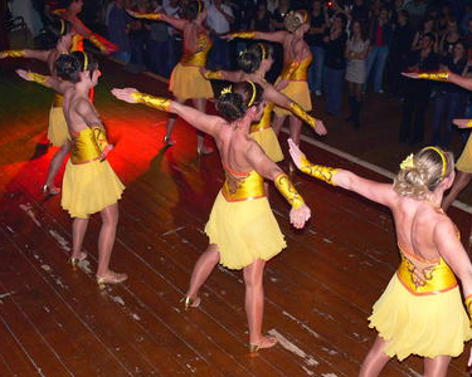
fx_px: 601
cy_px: 194
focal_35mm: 43
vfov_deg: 34.9
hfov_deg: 42.8
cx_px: 272
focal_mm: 7.4
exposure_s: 1/30
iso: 160
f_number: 2.8
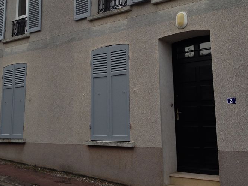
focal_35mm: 50
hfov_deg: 38.2
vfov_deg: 28.8
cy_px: 53
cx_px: 121
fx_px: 358
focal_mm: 4.12
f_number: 2.4
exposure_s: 1/120
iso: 50
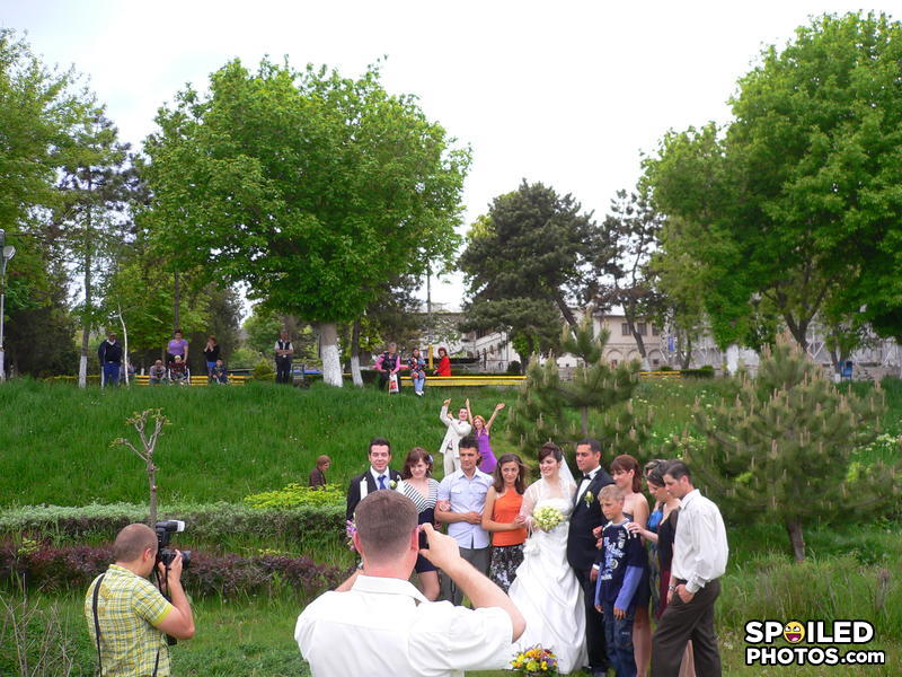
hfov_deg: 52.6
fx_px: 912
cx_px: 451
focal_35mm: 35
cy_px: 338
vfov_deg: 40.7
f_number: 2.8
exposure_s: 1/200
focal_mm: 5.8
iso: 80
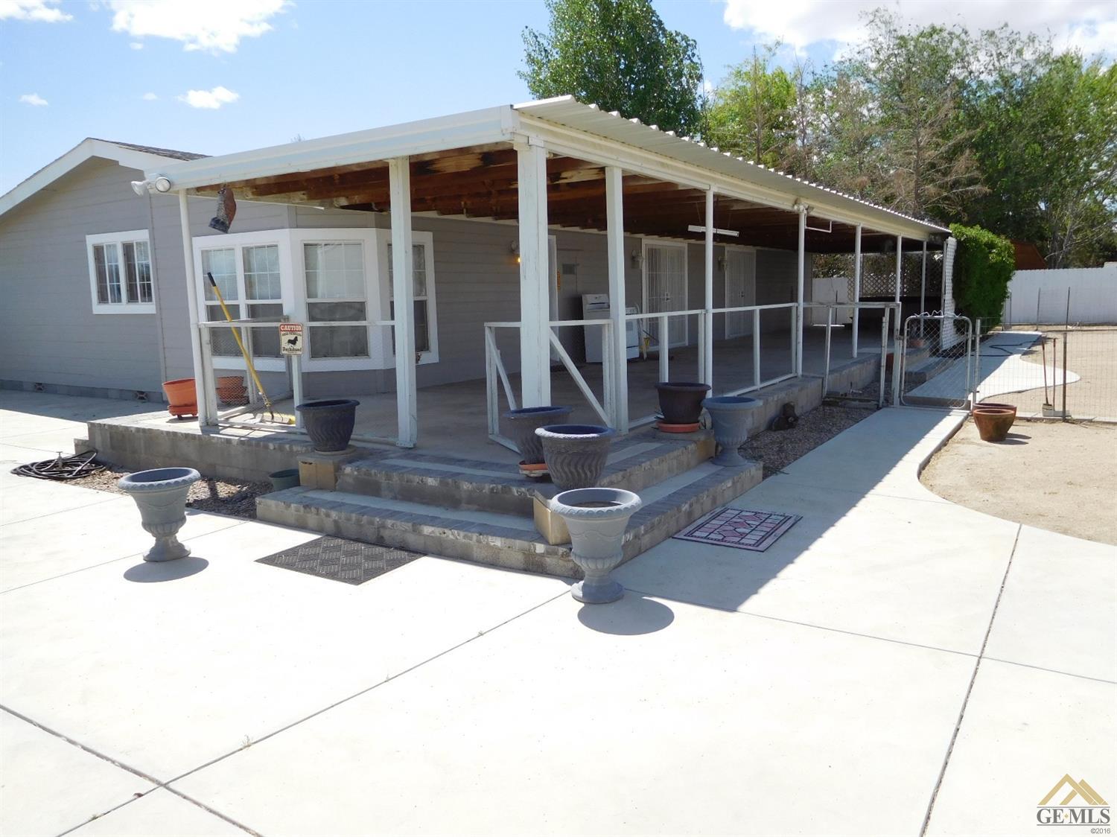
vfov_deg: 54.9
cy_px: 418
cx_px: 558
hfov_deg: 69.4
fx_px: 806
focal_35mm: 25
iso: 125
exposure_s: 1/1250
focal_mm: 4.5
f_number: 3.4
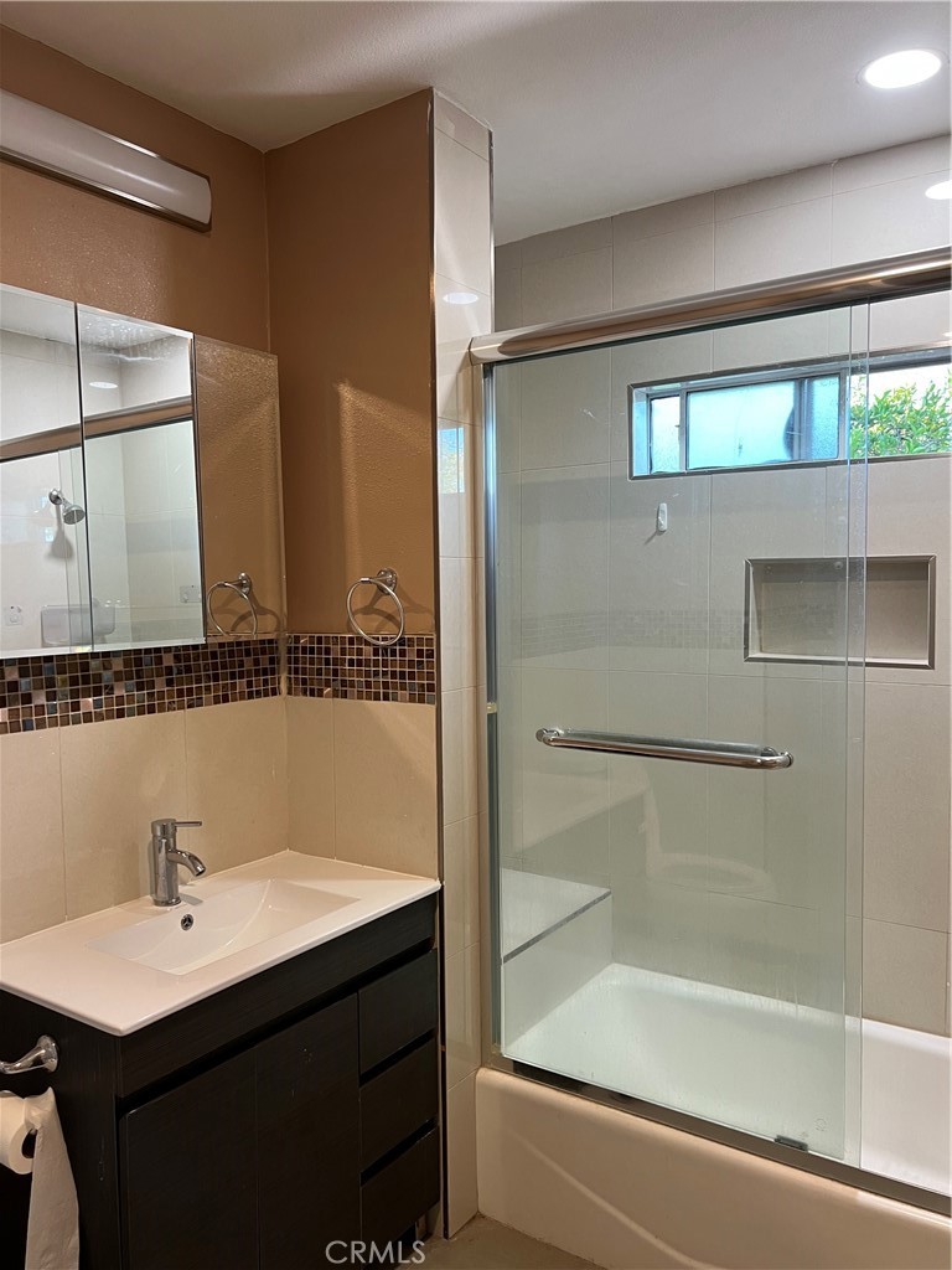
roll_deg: +0.9
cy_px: 635
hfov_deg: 53.1
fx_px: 953
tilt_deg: -2.4
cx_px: 476
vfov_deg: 67.3
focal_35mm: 26
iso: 100
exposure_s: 1/60
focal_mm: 5.7
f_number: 1.5
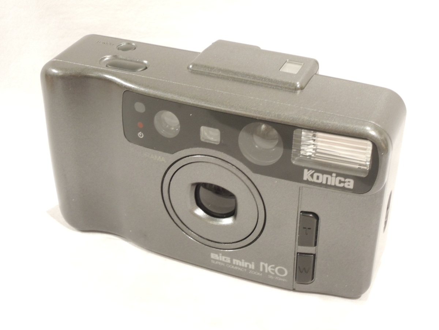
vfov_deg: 23.7
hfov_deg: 31.2
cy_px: 165
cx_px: 220
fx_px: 786
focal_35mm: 62
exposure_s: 1/15
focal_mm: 11.1
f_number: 7.4
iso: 640
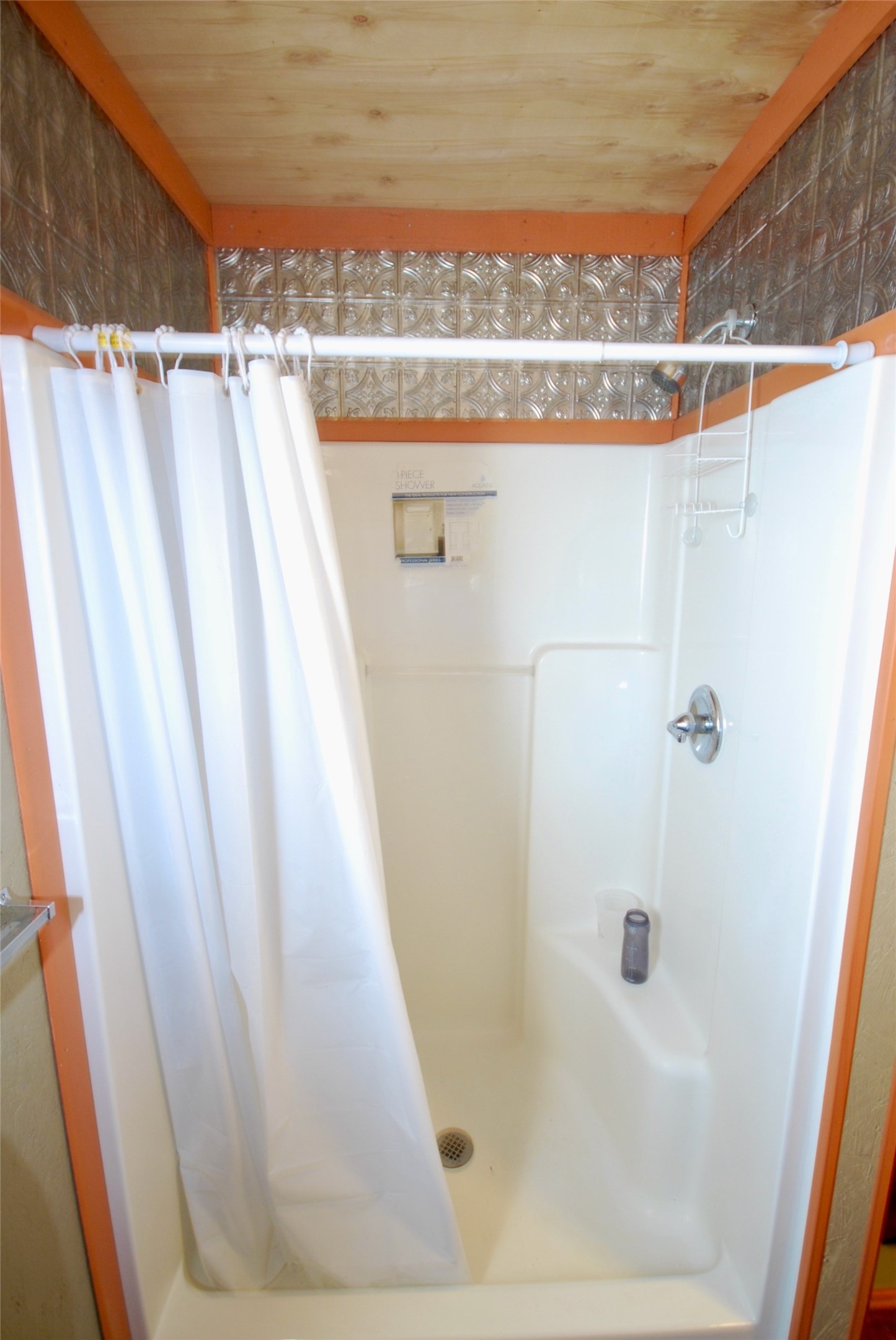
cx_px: 448
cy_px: 670
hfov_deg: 77.5
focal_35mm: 15
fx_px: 559
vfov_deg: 100.3
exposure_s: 1/5
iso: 400
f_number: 4
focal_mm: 10
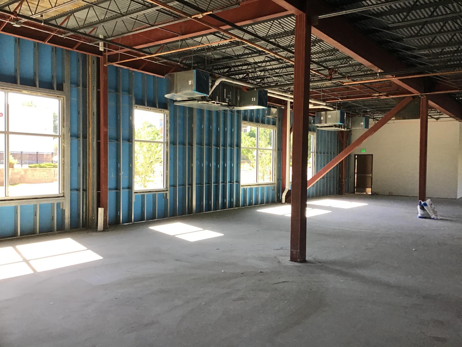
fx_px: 414
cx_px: 231
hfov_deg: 58.4
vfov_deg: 45.4
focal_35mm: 31
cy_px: 174
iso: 32
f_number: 2.4
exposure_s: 1/30
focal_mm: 3.3
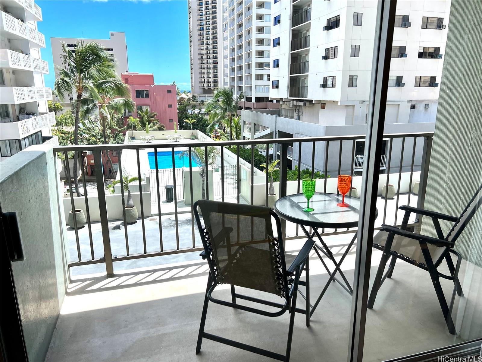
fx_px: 362
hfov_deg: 67.3
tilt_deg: -15.1
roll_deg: +0.5
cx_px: 241
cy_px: 181
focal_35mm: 26
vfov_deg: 53.1
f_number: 1.5
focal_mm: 5.7
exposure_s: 1/932
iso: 50
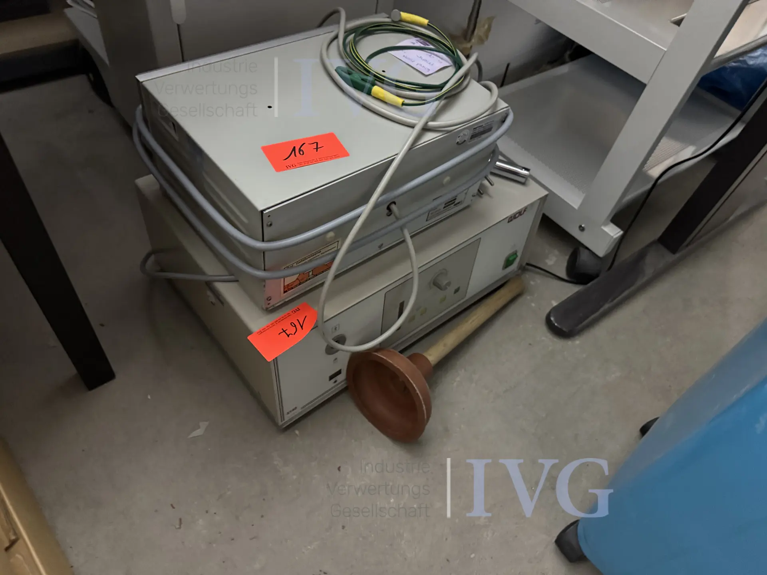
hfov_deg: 71.6
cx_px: 384
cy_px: 288
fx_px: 532
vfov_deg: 56.8
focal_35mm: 24
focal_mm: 6.76
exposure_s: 1/33
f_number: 1.78
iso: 1000
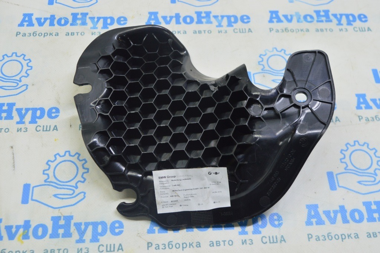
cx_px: 190
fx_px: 427
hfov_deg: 48.0
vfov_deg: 33.0
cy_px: 126
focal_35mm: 40
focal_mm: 27
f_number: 5.6
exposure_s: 1/20
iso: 400
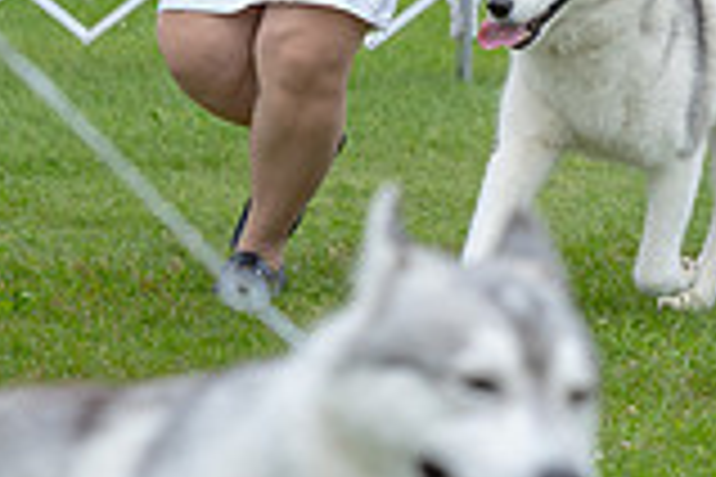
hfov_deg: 5.3
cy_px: -263
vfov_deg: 3.5
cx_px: 666
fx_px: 7677
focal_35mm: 386
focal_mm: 106
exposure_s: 1/1000
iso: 400
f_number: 4.5
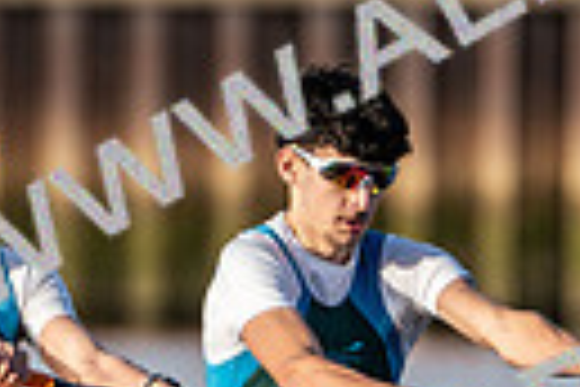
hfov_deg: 0.8
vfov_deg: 0.5
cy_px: 385
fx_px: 43448
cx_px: -400
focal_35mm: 2697
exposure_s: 1/2000
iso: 500
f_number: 6.3
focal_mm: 600
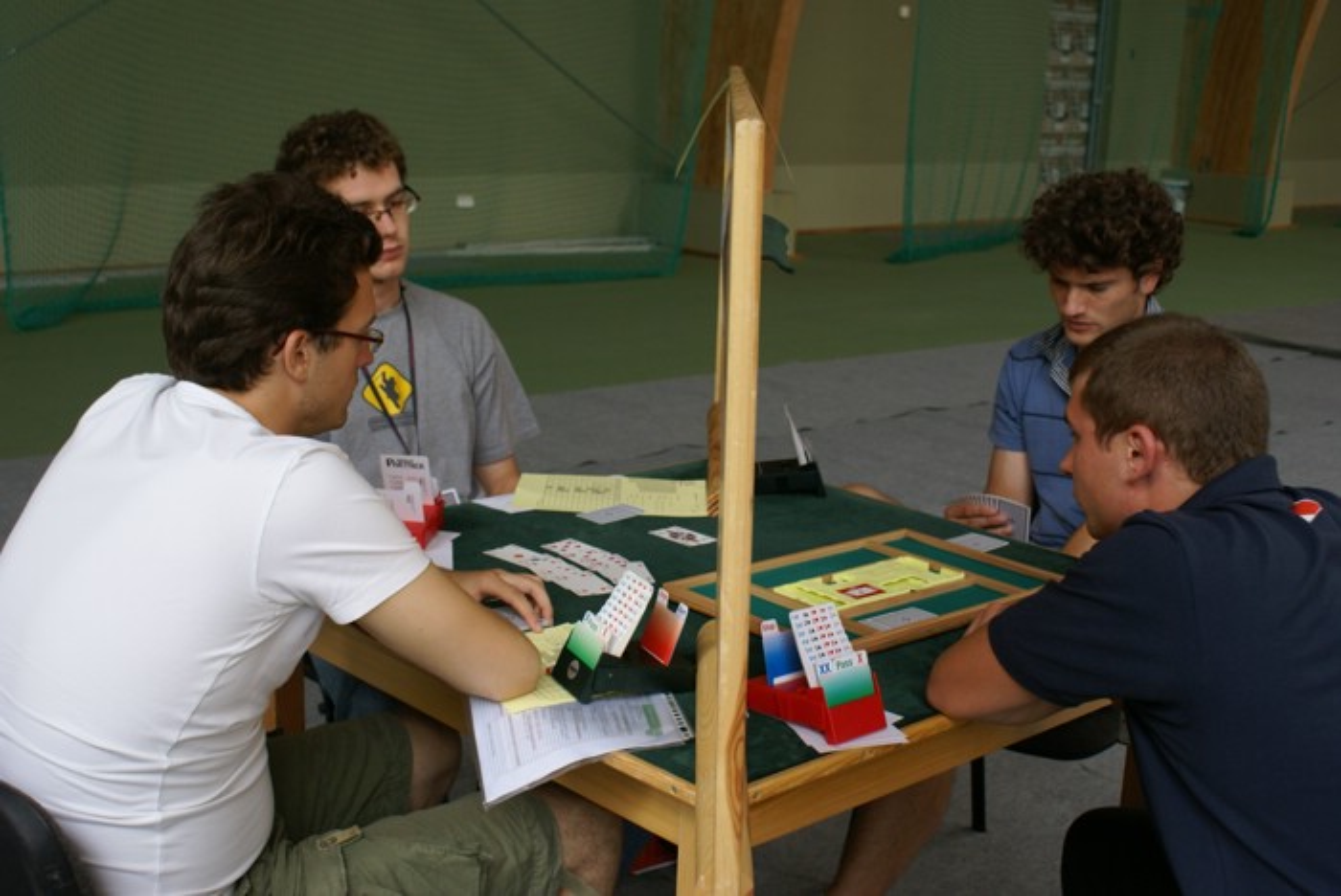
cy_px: 448
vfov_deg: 29.9
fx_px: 1678
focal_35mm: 45
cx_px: 670
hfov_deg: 43.6
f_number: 5.6
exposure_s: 1/25
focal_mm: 30
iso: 200
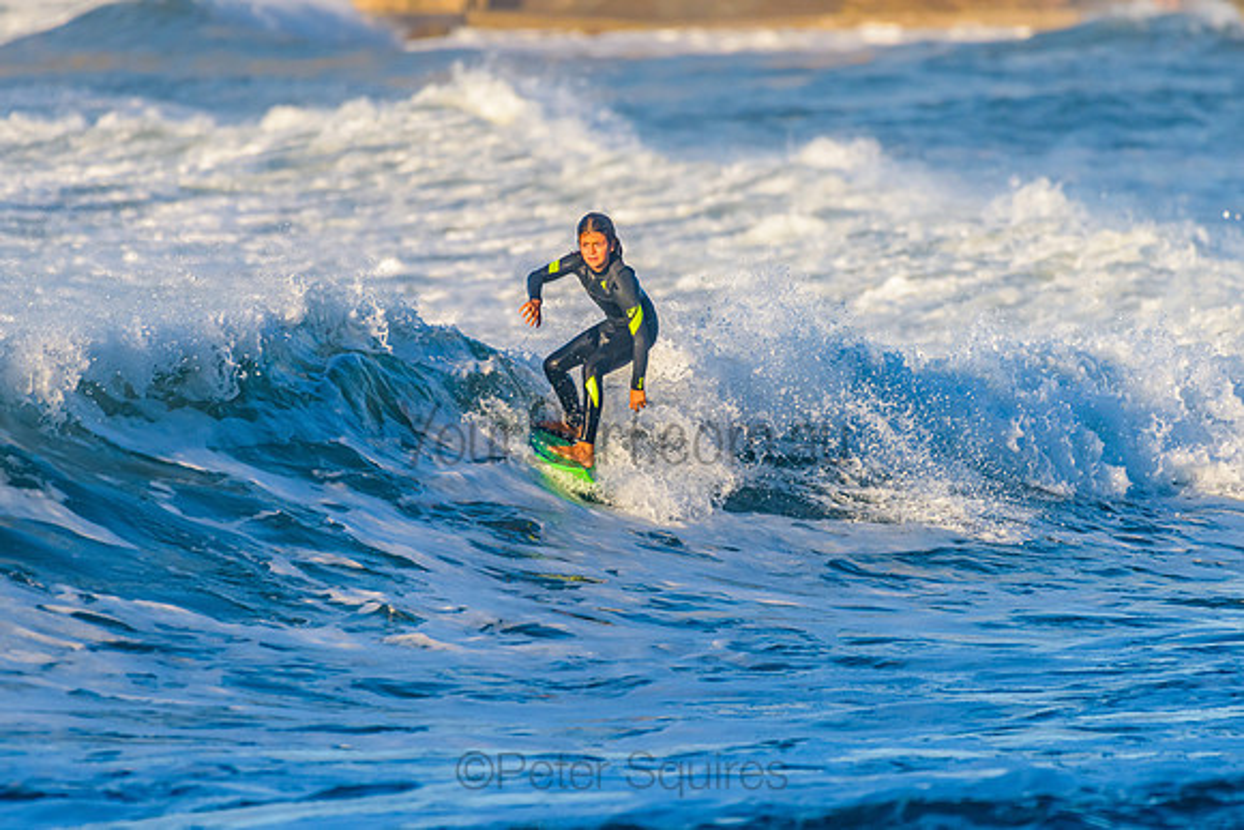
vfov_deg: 2.3
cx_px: 622
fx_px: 21014
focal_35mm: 608
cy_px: 415
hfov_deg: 3.4
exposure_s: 1/2000
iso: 320
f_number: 5.6
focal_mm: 500
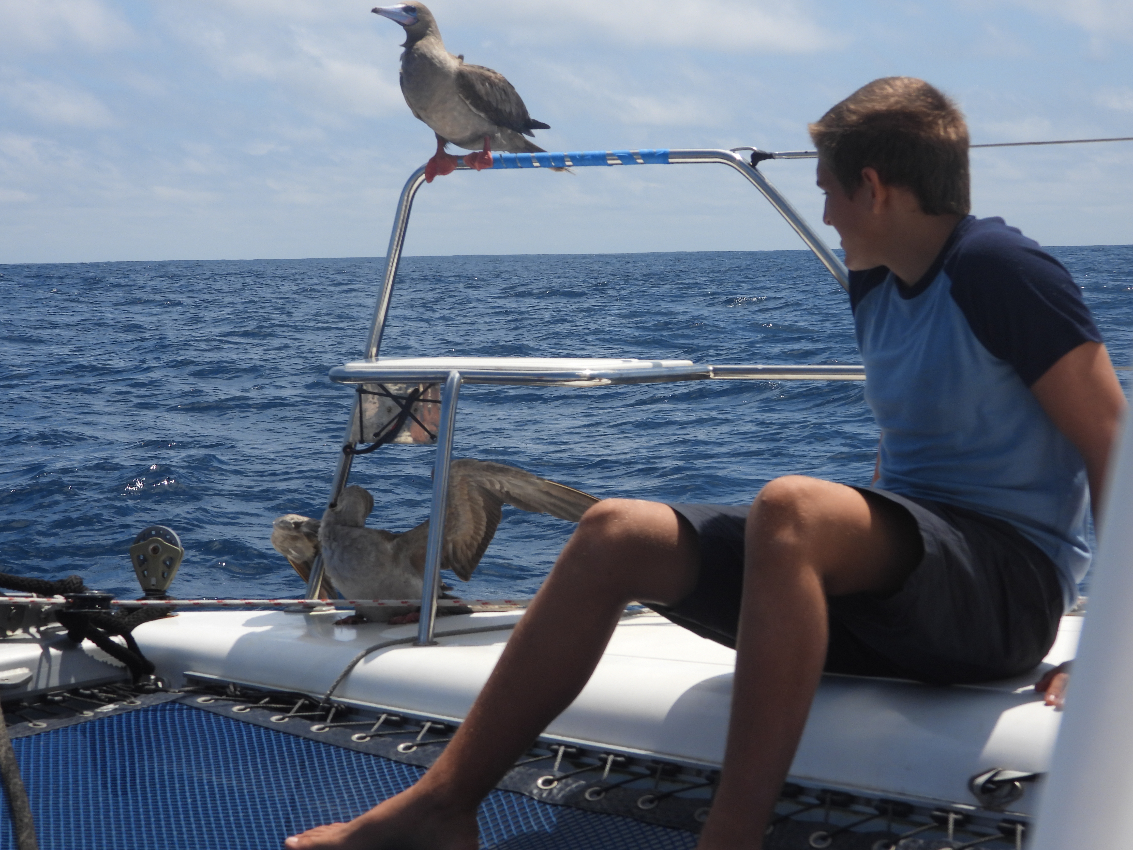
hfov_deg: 24.4
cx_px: 566
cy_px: 425
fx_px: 2618
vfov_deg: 18.4
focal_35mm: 80
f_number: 3.5
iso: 100
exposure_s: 1/1600
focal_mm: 14.4
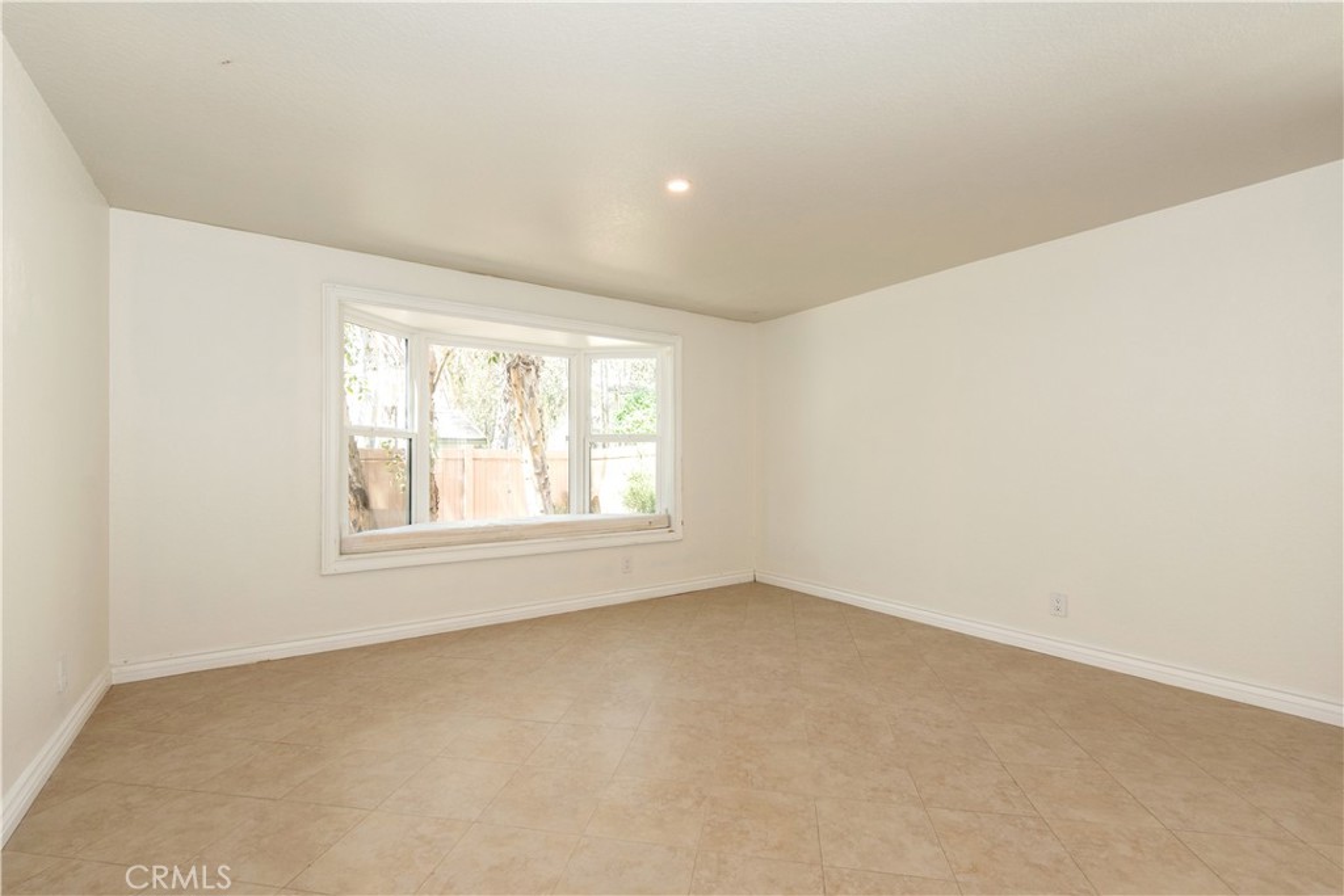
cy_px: 448
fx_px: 597
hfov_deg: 96.7
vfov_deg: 73.8
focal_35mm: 16
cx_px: 672
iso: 800
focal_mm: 16
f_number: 5.6
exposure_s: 1/125
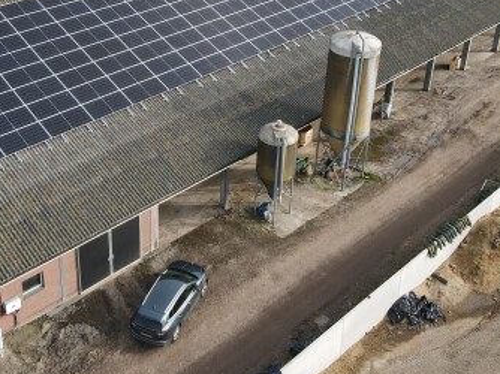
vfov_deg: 30.8
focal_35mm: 46
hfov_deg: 40.7
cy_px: 79
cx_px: 163
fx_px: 664
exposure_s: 1/200
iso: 100
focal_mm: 4.5
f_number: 2.8
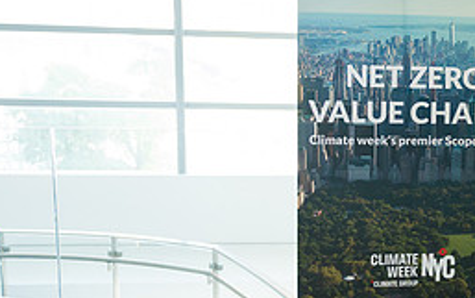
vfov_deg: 22.4
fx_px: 751
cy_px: 144
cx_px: 466
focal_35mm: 58
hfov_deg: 32.5
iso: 1600
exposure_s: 1/400
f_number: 3.2
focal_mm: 24
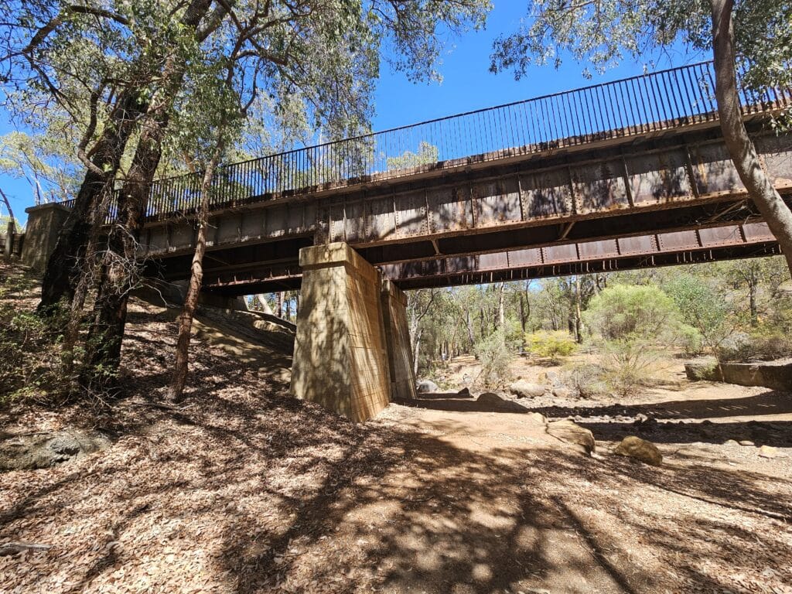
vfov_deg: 89.9
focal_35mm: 13
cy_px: 297
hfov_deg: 106.2
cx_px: 396
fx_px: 297
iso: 50
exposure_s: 1/603
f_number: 2.2
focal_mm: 2.2
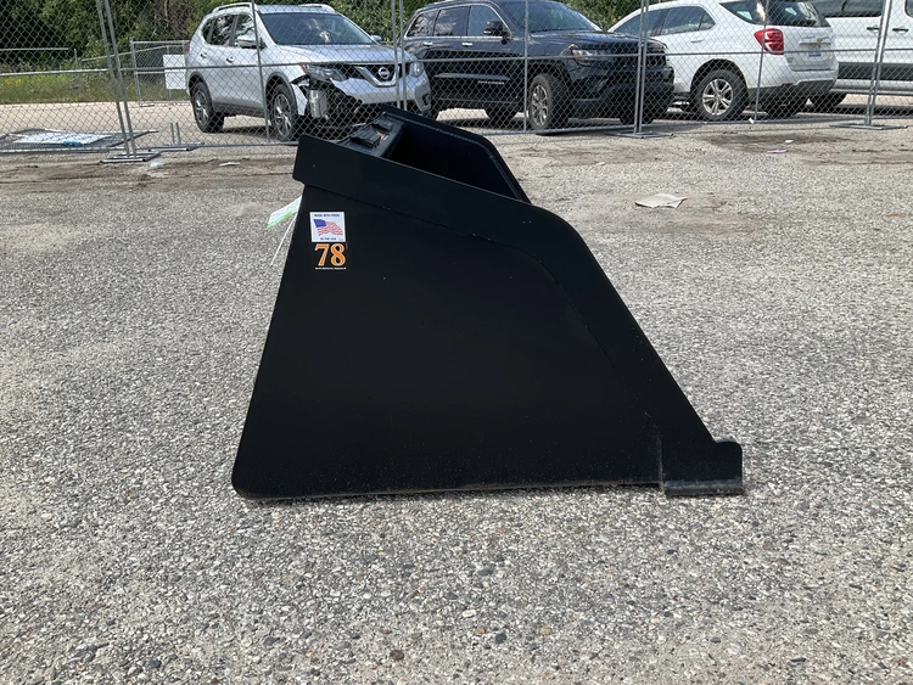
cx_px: 456
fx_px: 765
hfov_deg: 61.6
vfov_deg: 48.3
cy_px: 342
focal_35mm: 29
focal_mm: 3
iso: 25
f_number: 1.8
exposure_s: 1/929
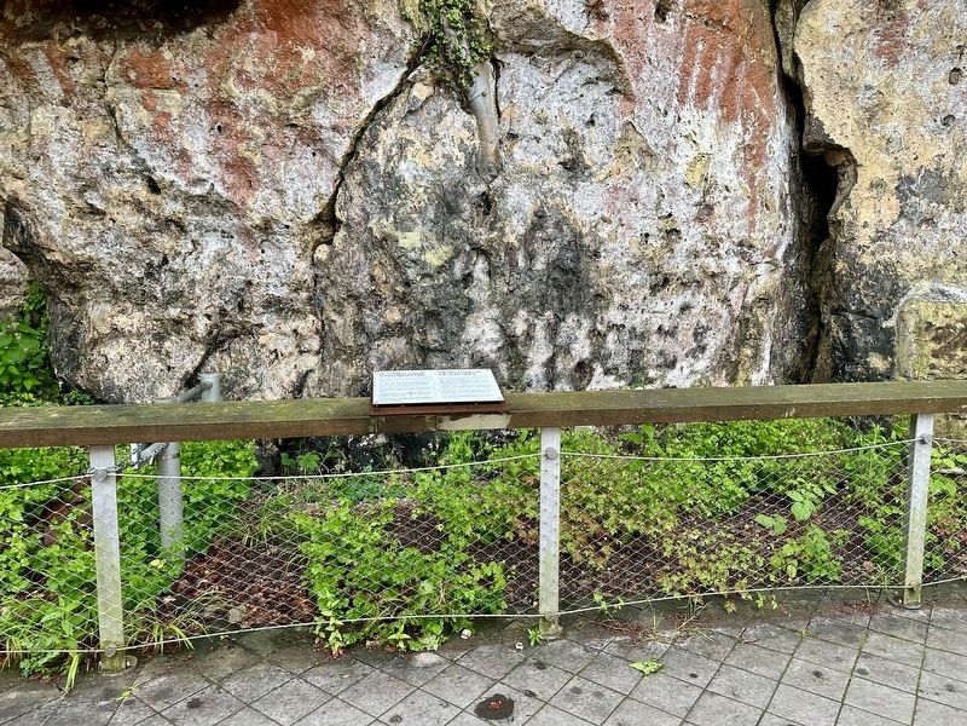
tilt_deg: -6.6
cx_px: 484
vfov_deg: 56.8
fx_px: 670
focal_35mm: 24
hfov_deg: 71.6
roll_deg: -0.3
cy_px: 363
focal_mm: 6.86
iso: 160
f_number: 1.78
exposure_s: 1/121
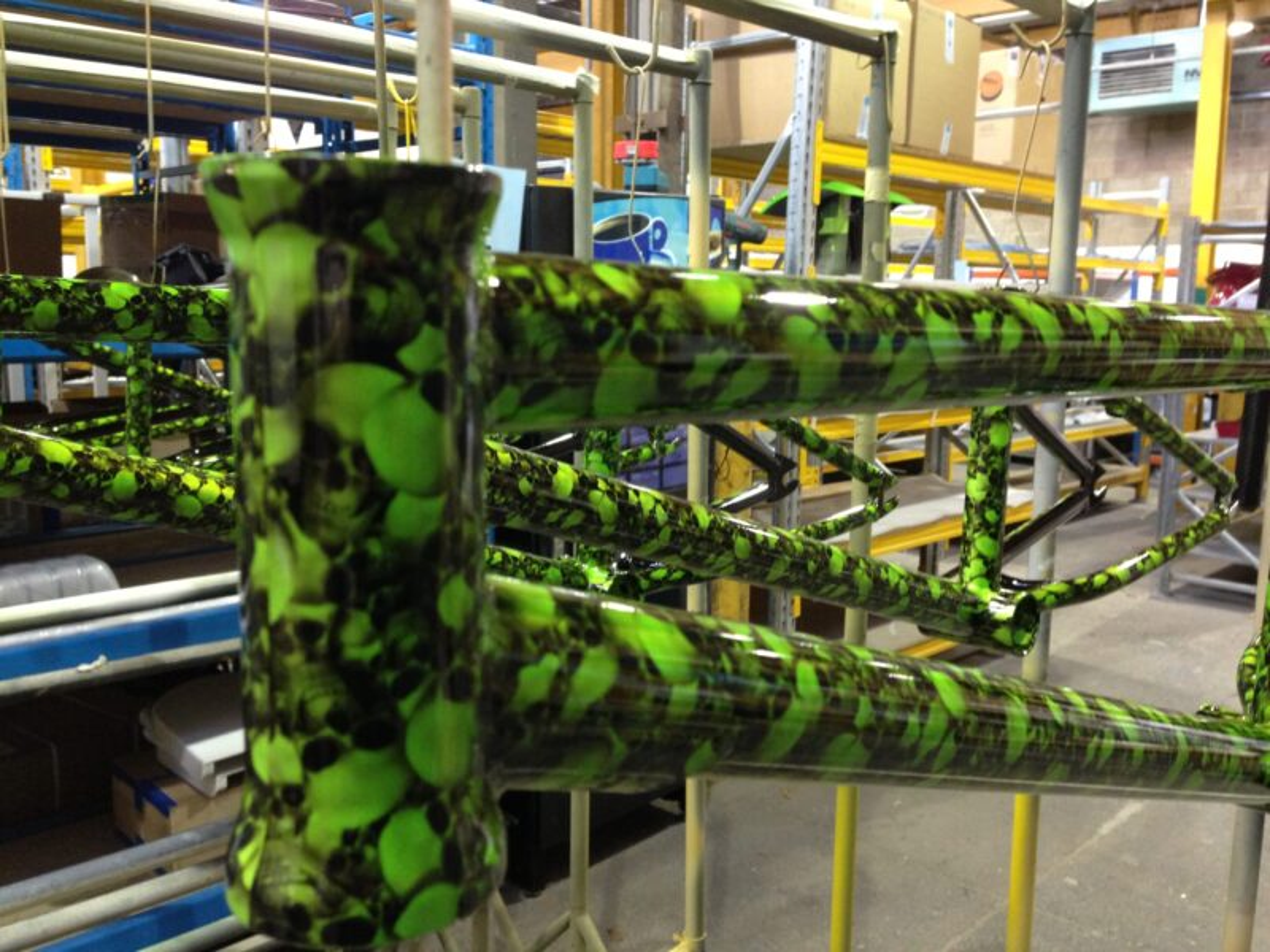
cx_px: 635
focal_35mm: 33
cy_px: 476
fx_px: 1211
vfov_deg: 42.9
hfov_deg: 55.4
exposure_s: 1/20
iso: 200
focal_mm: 4.13
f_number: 2.4
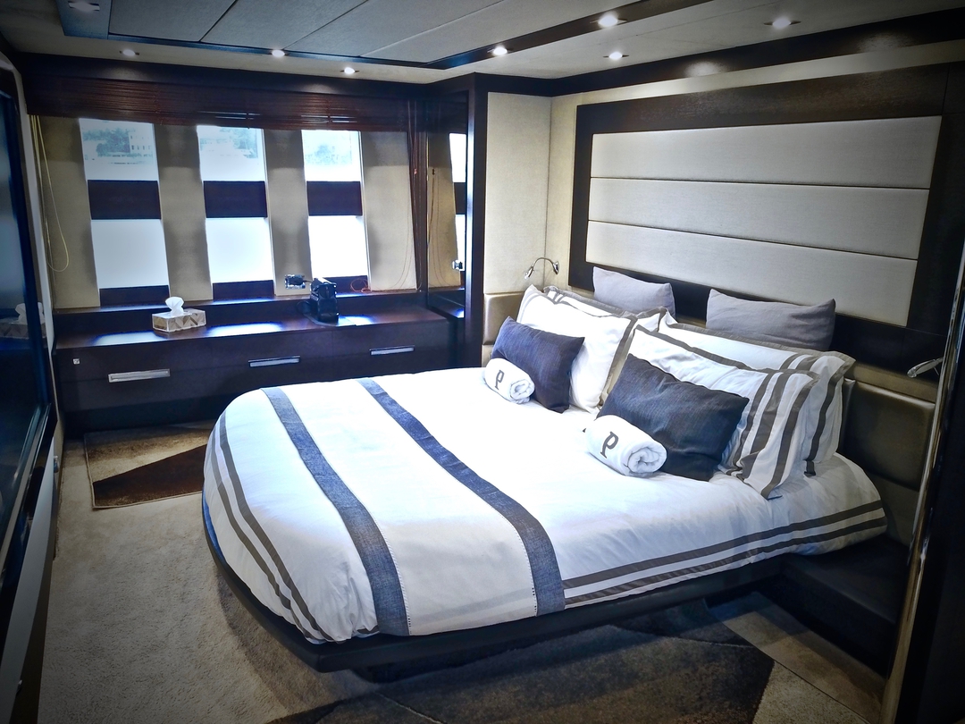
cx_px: 482
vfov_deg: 53.1
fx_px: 725
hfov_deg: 67.3
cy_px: 362
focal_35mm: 26
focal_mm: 4.73
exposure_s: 1/12.5
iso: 322
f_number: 2.2
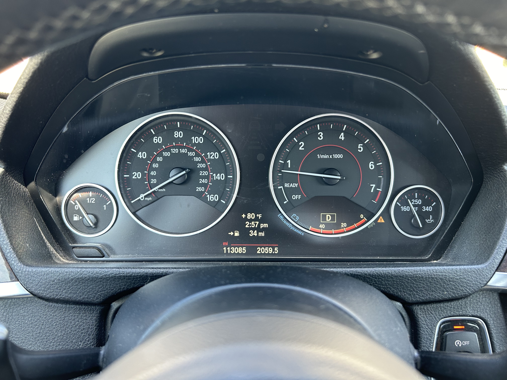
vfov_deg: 53.1
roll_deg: +1.7
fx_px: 381
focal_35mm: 26
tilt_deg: -19.8
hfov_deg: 67.3
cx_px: 254
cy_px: 190
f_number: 1.5
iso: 125
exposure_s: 1/111
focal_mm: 5.7
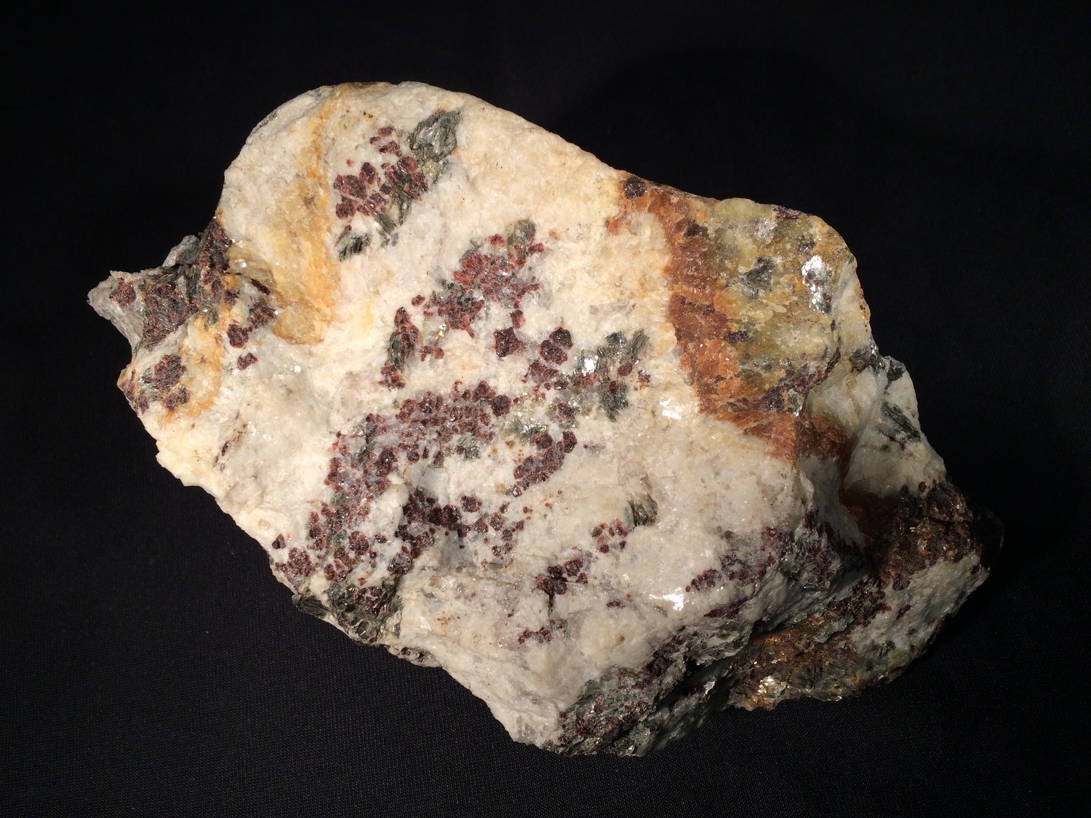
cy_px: 409
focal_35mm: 29
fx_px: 914
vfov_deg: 48.2
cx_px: 546
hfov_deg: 61.7
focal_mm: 4.15
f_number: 2.2
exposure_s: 1/128
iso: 32
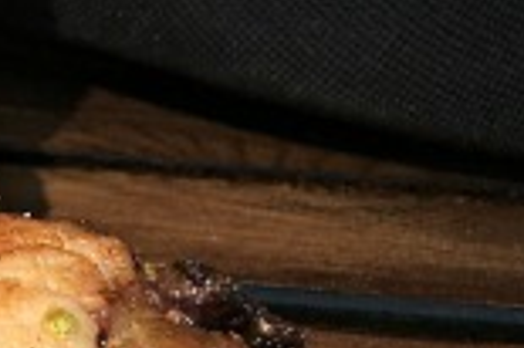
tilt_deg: -24.0
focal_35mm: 156
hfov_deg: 11.0
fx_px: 2268
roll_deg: -0.5
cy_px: 220
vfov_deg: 8.8
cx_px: -757
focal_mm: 4.15
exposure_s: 1/1570
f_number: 2.2
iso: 25
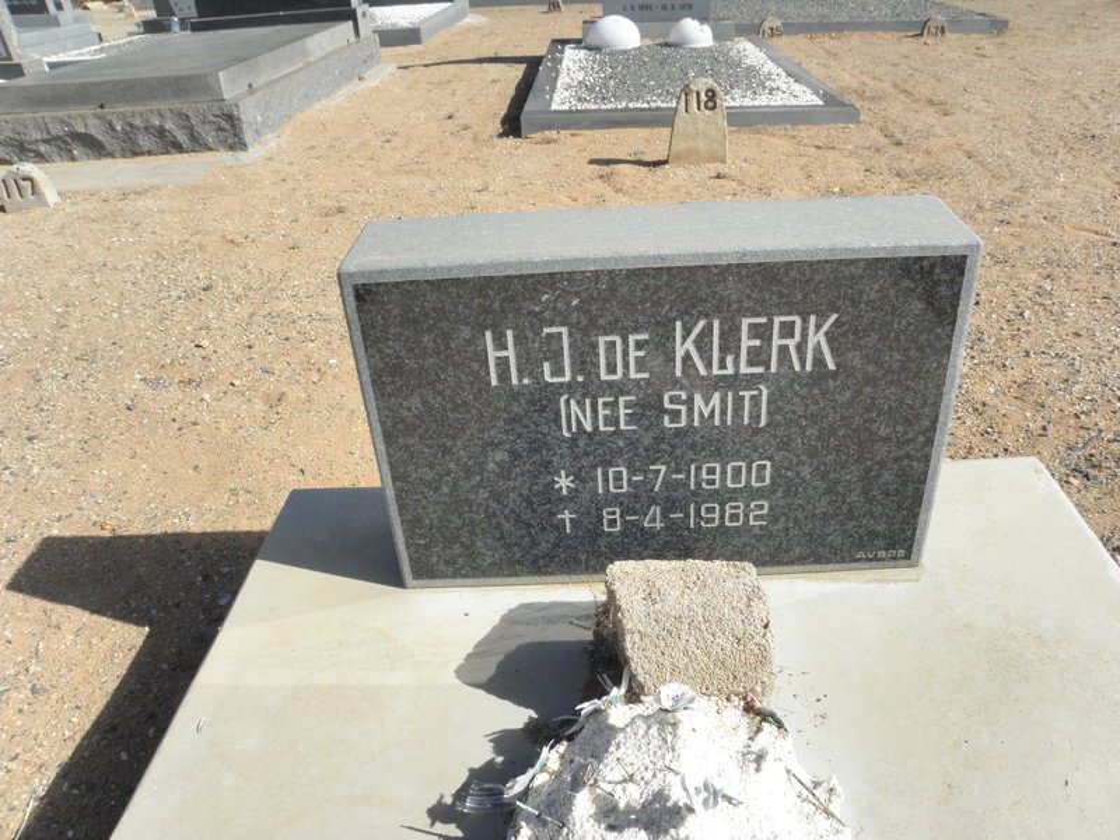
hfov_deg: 67.3
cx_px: 560
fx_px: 841
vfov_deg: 53.1
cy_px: 420
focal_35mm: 26
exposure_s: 1/800
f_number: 6.3
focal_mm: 4.6
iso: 200
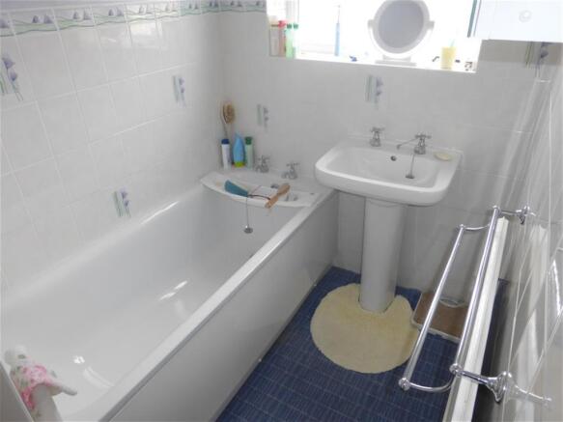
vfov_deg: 56.8
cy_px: 211
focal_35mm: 24
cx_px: 282
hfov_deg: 71.6
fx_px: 390
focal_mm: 4.3
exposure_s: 1/60
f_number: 3.3
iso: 125
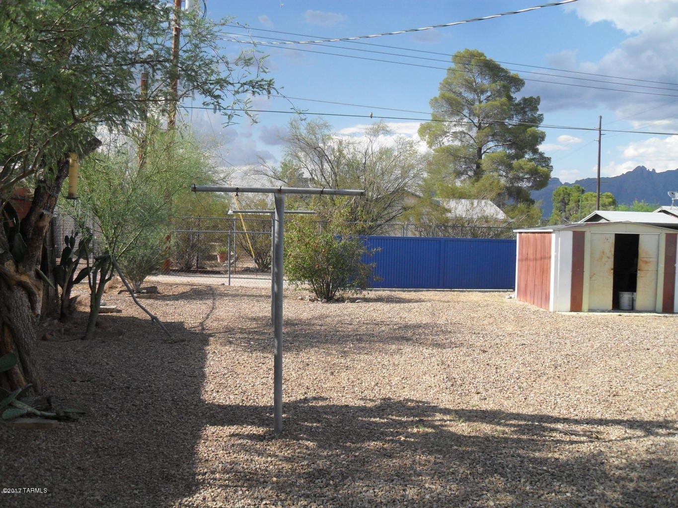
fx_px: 686
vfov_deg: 40.7
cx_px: 339
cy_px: 254
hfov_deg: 52.6
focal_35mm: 35
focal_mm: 6.2
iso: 100
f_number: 8.9
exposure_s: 1/90
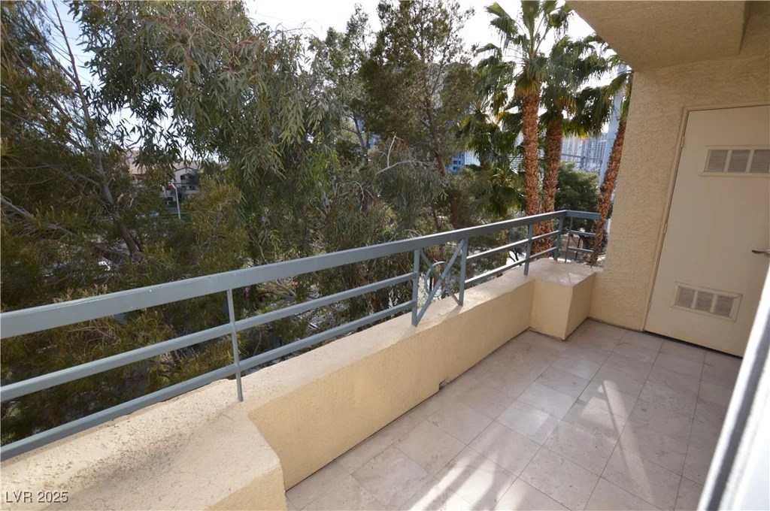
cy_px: 256
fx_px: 320
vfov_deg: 77.2
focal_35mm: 15
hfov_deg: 100.5
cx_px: 385
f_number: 5.6
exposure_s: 1/125
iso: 100
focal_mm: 10
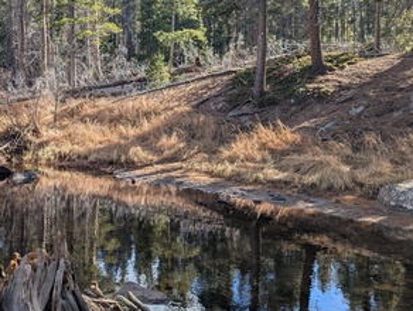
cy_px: 127
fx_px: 550
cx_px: 122
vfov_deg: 31.5
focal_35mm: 46
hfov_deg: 40.4
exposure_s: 1/984
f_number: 1.85
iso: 40
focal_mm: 6.81
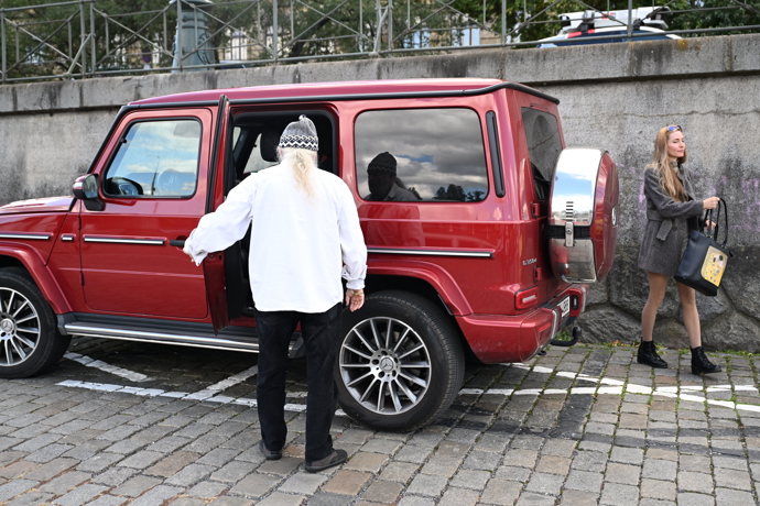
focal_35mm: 39
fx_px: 823
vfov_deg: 34.2
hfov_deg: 49.6
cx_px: 380
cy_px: 253
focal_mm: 39
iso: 1250
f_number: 4
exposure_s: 1/1600
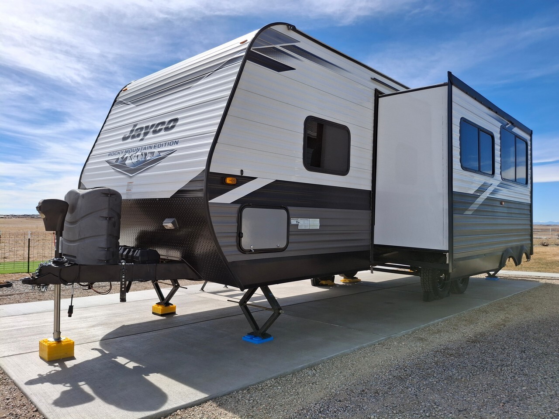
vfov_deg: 54.9
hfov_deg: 69.4
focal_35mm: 25
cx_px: 280
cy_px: 210
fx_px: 404
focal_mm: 4.69
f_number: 1.8
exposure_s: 1/2519
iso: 32
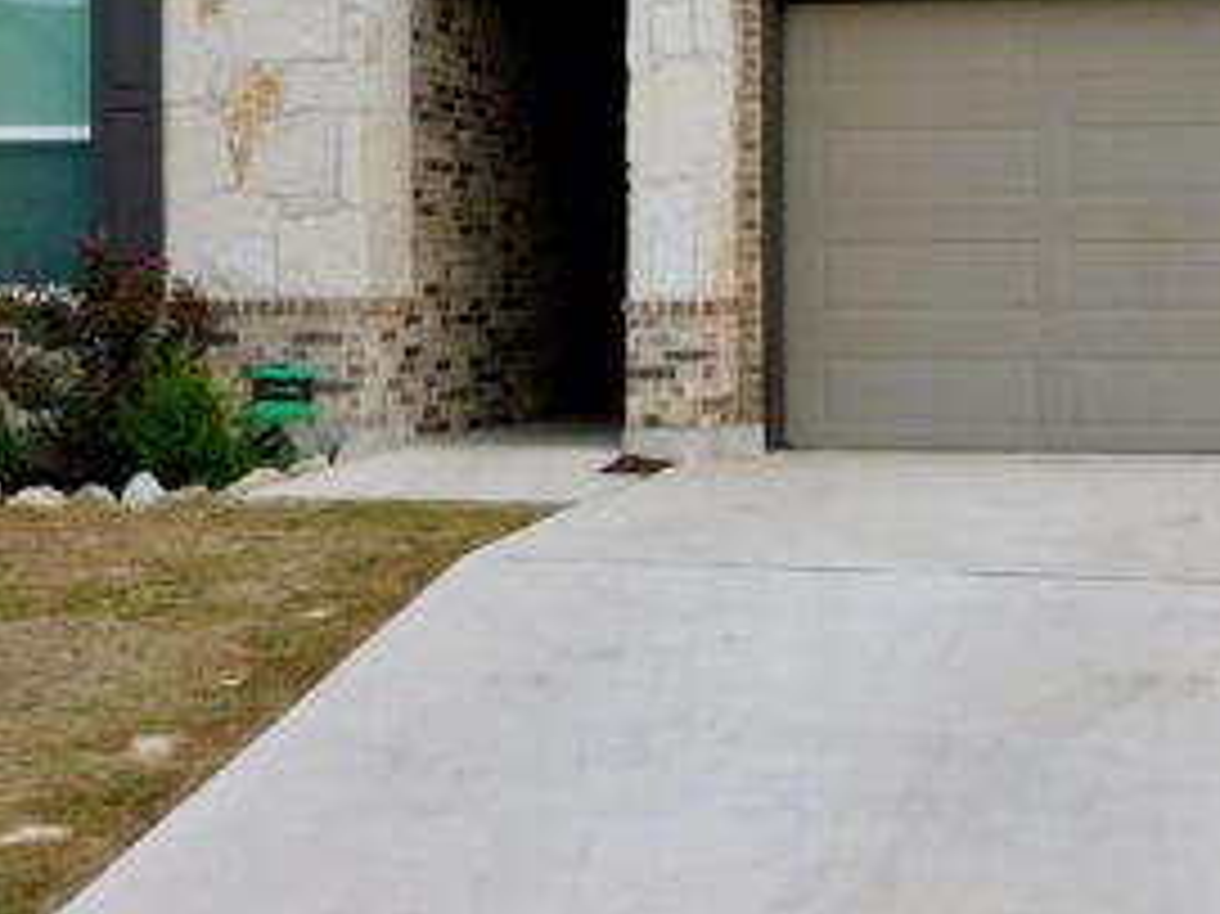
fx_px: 2431
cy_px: 90
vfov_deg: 20.8
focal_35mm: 69
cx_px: 837
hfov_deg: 28.0
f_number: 3.8
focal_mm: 6.3
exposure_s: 1/640
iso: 125
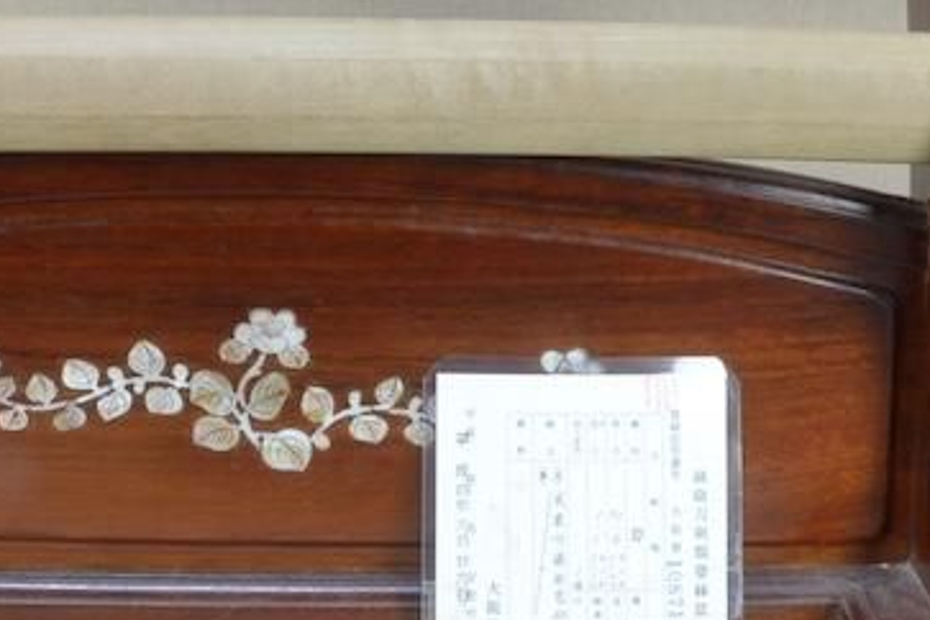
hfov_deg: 19.6
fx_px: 2686
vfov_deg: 12.3
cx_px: 302
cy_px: -427
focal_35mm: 104
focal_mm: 18
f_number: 11
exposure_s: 1/2
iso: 400
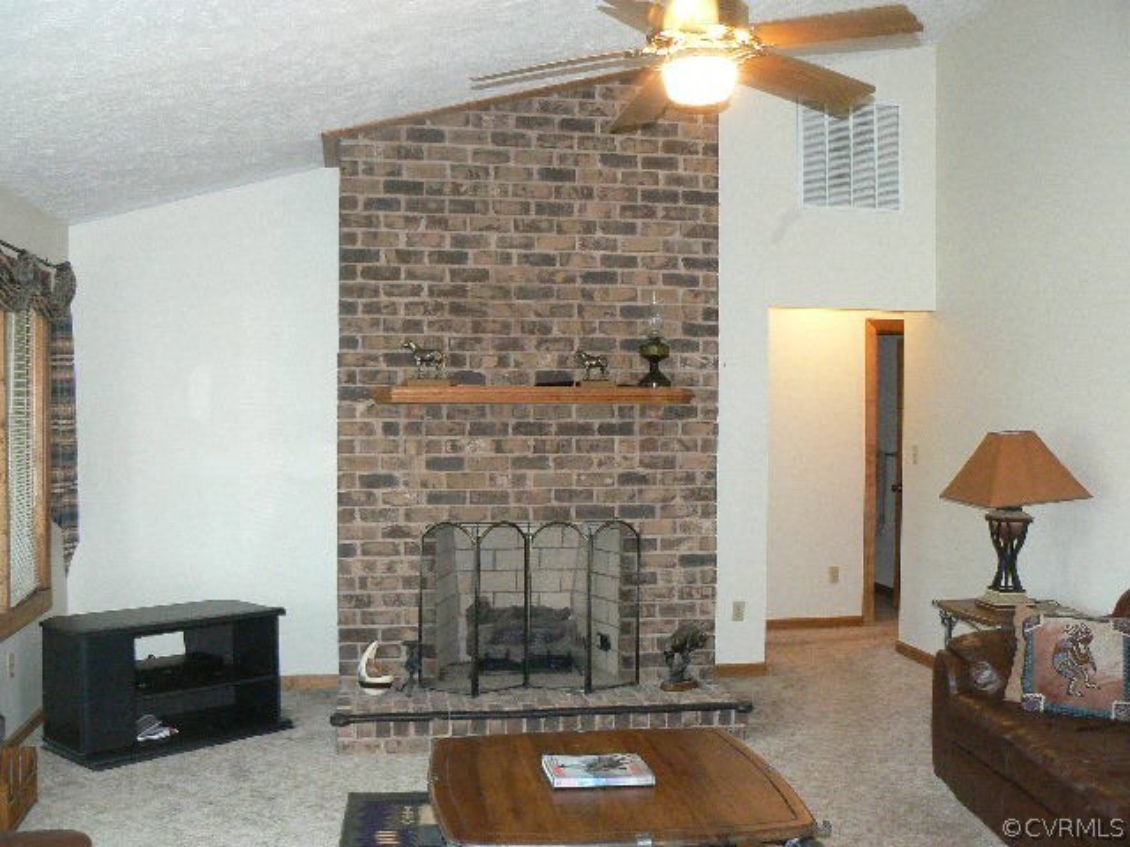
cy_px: 424
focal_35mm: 36
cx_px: 565
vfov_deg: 39.7
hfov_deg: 51.4
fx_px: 1175
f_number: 2.8
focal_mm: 6
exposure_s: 1/30
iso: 320
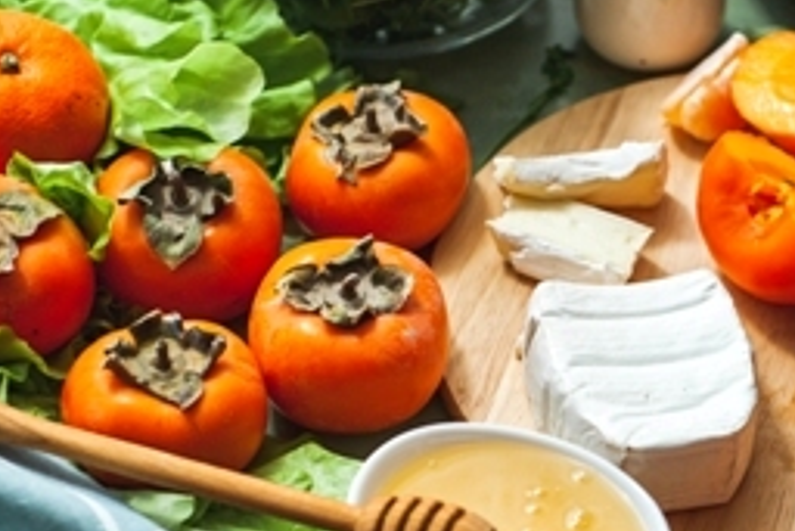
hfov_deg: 16.3
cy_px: 425
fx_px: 2762
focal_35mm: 125
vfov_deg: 10.9
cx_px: 634
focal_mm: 50
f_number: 3.2
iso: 500
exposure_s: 1/100
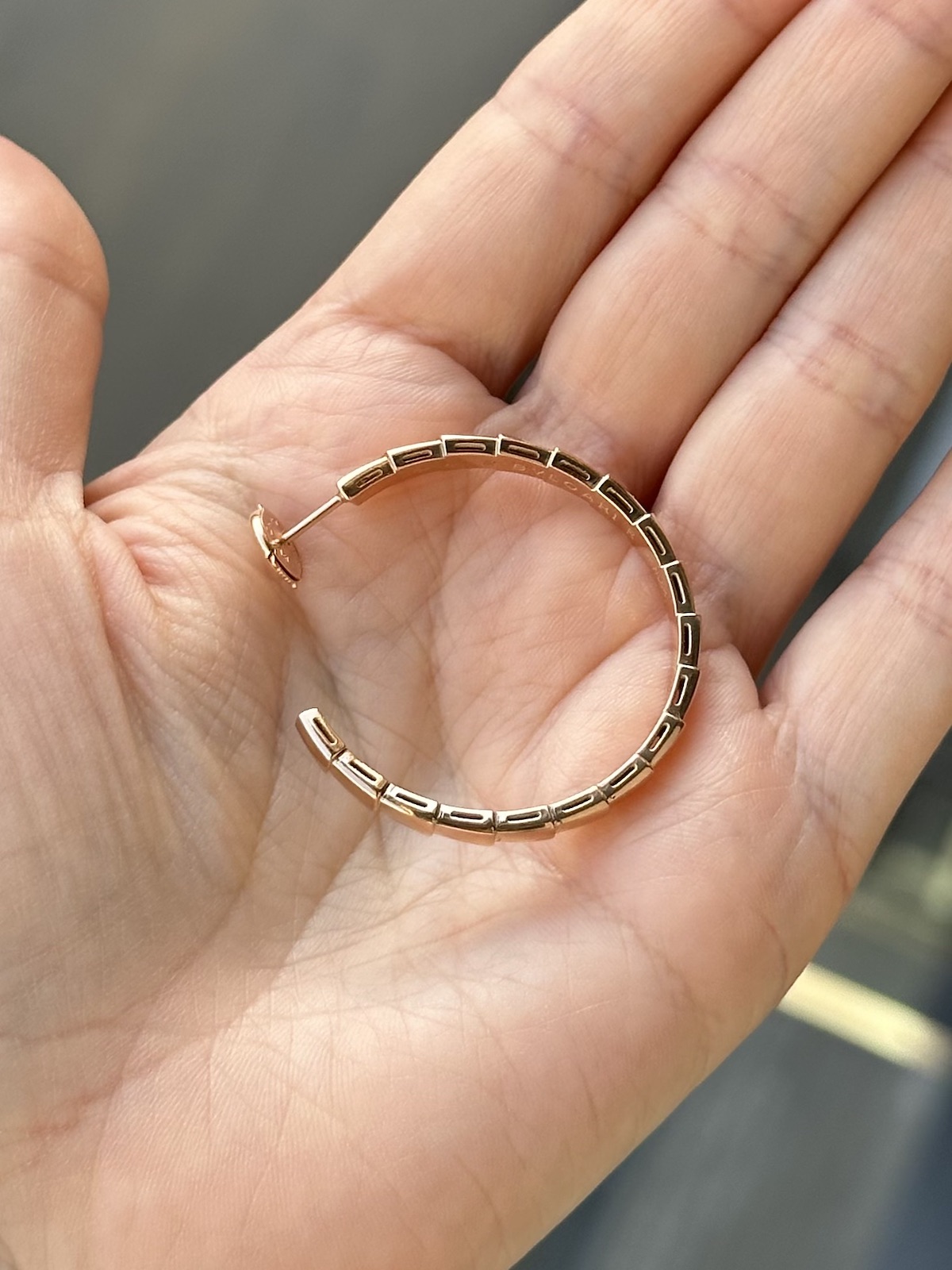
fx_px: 1760
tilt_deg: -56.0
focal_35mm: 48
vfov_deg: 39.7
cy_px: 635
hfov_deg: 30.3
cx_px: 476
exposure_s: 1/379
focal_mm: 6.86
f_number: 1.78
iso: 64
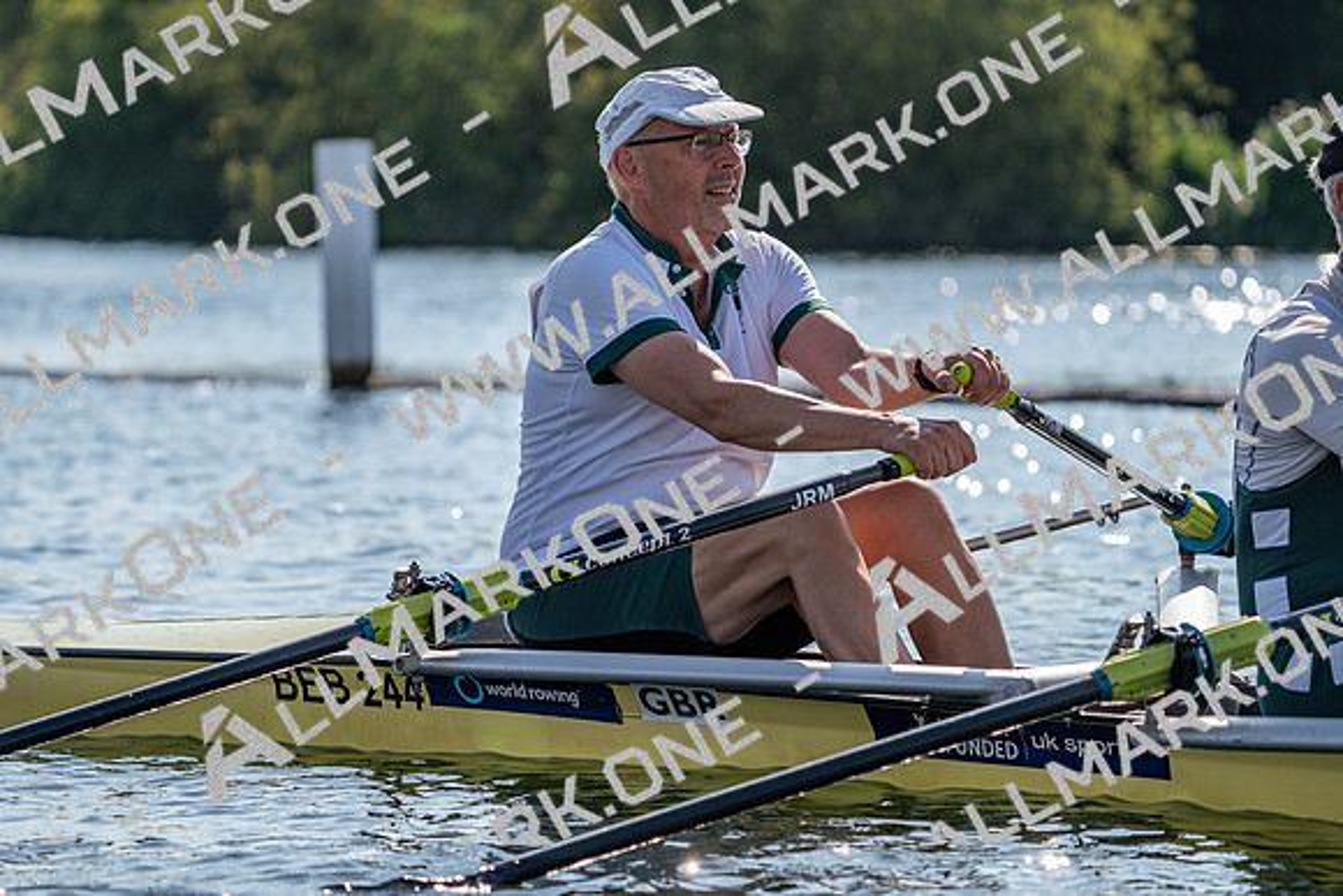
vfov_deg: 6.5
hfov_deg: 9.8
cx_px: 672
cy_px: 448
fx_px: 7873
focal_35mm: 211
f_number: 5.6
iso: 160
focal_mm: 211
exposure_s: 1/1600
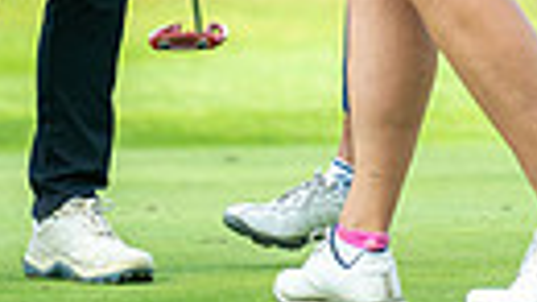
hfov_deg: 1.5
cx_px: 227
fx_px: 19912
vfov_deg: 0.9
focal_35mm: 1399
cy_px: -467
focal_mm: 300
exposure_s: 1/1000
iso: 250
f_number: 4
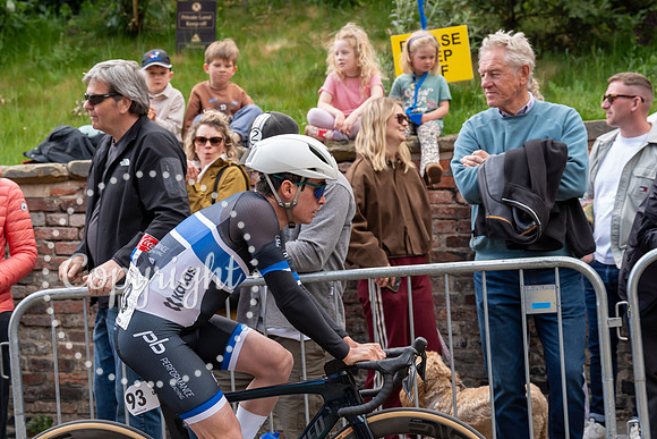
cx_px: 328
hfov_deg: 28.8
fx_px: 1278
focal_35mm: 70
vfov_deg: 19.5
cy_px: 220
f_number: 5
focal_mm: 70
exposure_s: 1/1000
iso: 1000
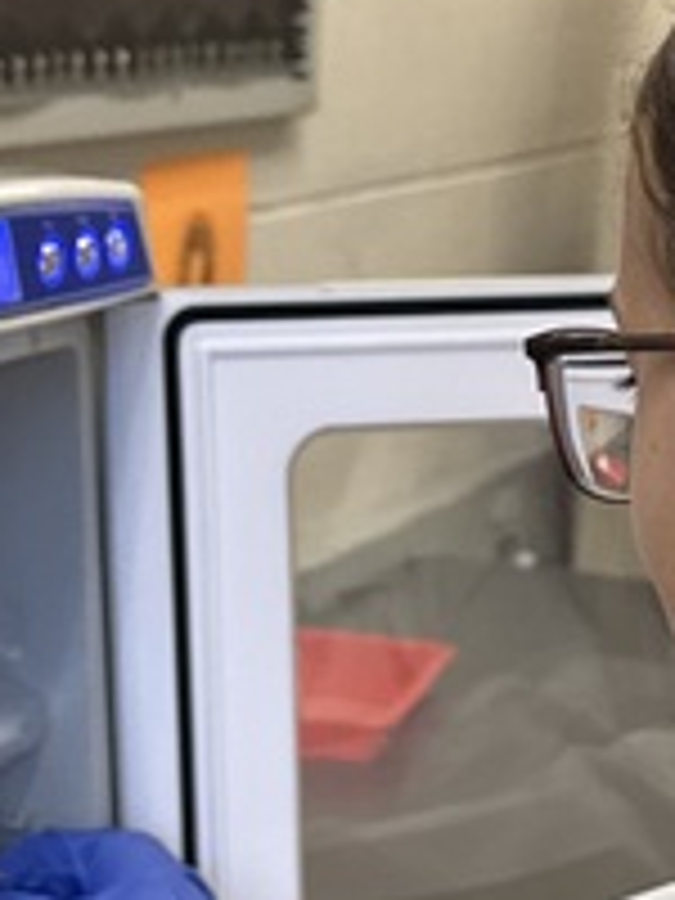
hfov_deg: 12.0
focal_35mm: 123
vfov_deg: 15.6
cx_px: 531
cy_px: 1012
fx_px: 3198
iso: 125
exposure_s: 1/120
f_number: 1.78
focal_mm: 6.76
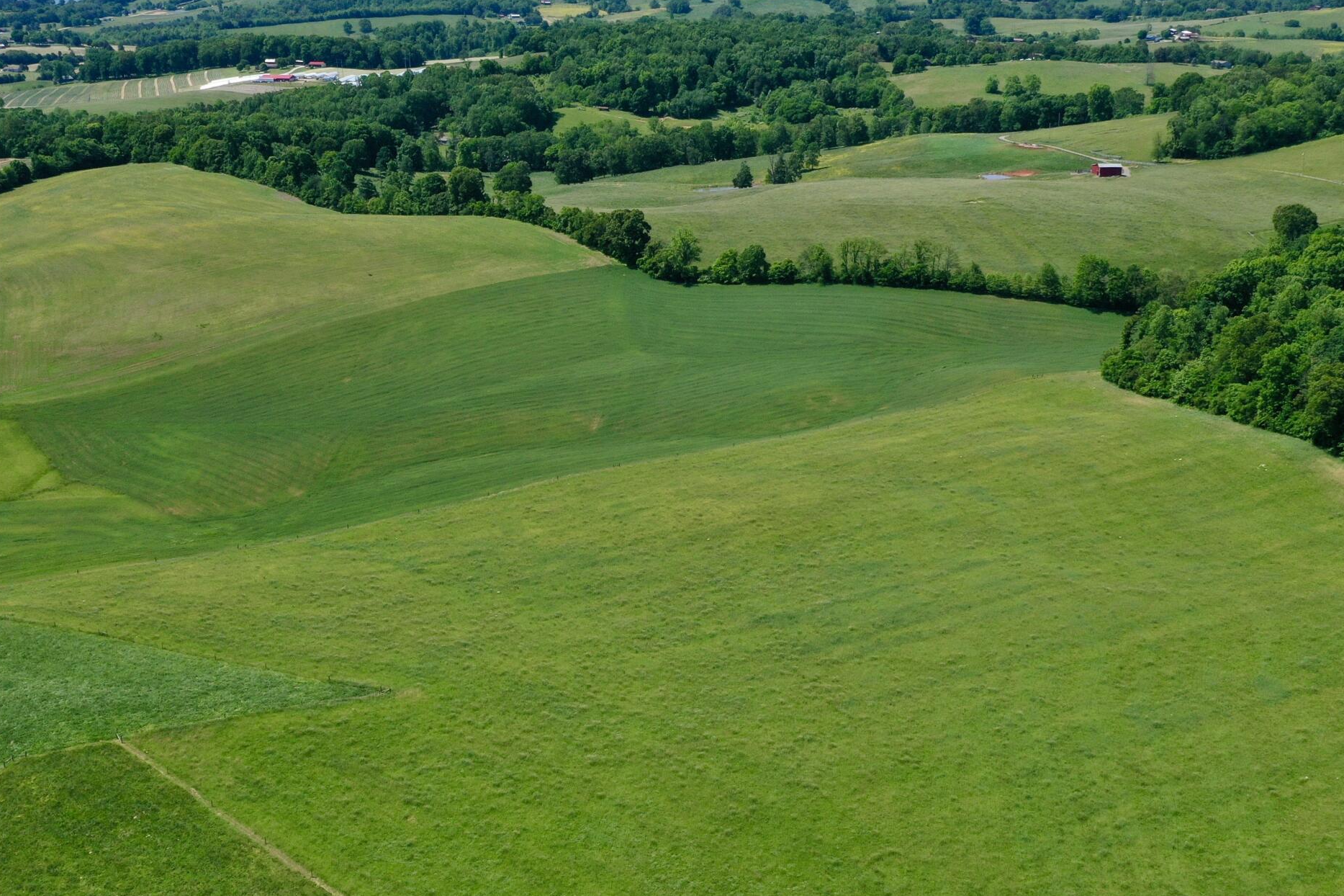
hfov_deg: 43.6
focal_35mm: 45
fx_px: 1680
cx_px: 633
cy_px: 552
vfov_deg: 29.8
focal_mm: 10.26
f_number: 8
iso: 100
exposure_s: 1/100
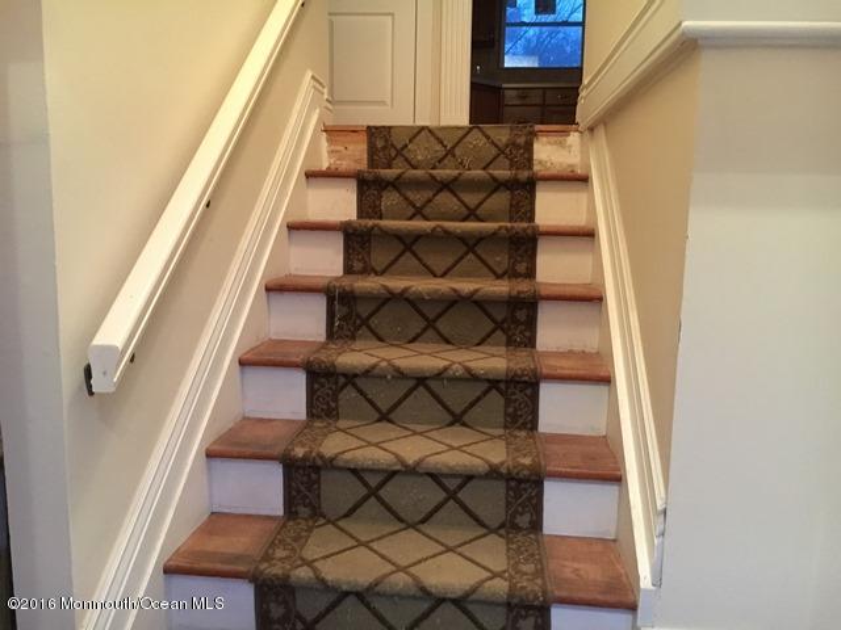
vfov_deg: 48.2
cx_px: 420
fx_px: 705
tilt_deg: -7.5
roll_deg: -1.2
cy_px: 315
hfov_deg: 61.7
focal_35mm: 29
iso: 400
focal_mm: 4.15
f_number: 2.2
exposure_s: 1/15
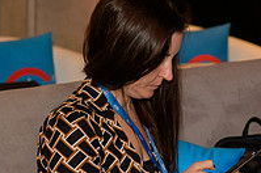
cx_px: 286
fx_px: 1310
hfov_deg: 11.2
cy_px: 176
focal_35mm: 181
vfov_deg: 7.5
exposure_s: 1/125
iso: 1250
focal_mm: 62
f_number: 3.2
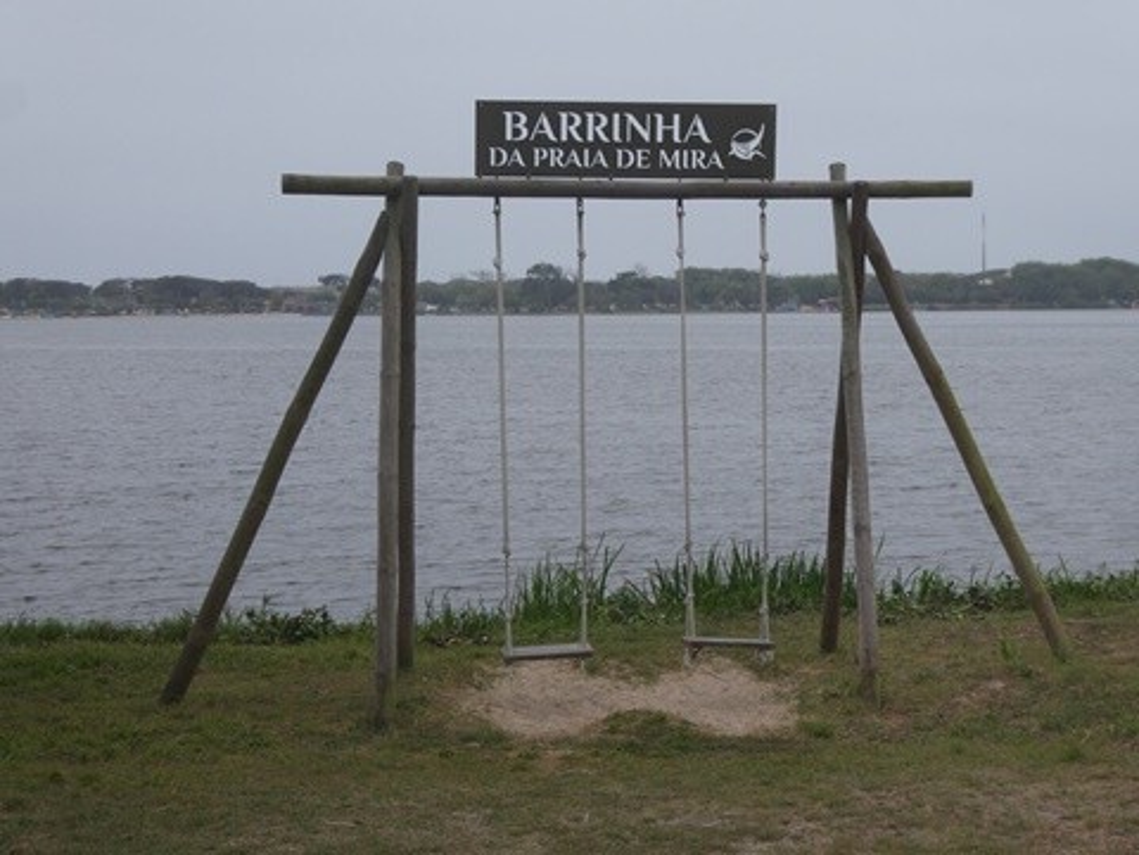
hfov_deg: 26.3
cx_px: 570
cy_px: 428
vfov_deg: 19.9
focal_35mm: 74
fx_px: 2435
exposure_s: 1/400
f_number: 4.6
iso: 80
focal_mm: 13.2
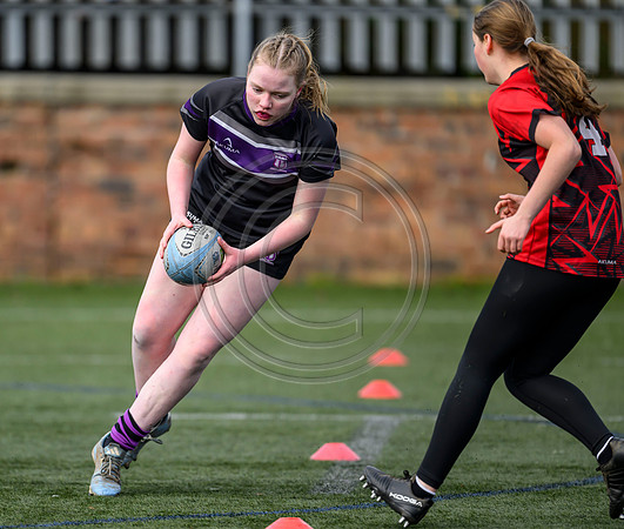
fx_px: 8813
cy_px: 264
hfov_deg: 4.1
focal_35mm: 466
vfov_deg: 3.4
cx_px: 227
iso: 500
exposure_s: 1/3200
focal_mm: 400
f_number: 3.2
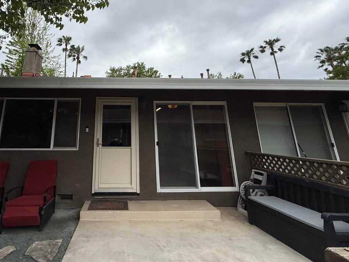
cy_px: 89
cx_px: 123
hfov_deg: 82.4
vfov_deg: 66.9
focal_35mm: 19
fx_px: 192
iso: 50
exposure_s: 1/2320
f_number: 2.2
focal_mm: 2.22
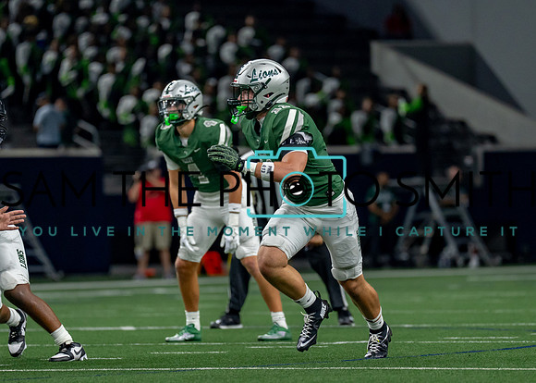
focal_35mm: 343
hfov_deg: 5.9
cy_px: 237
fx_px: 5220
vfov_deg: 4.2
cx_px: 274
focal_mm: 200
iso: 1600
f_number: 2.8
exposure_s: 1/1000
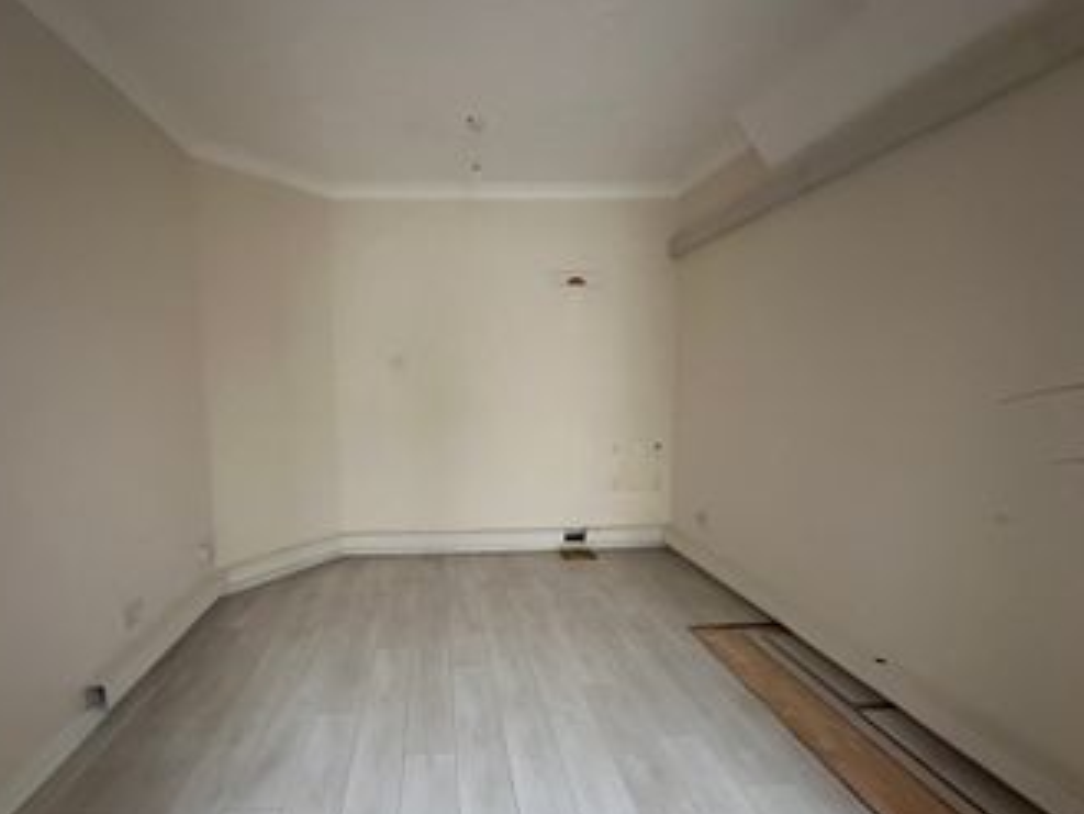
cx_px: 455
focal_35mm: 17
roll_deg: +0.6
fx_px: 533
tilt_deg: -4.5
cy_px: 432
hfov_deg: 90.3
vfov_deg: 74.7
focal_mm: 2.22
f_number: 2.2
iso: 1000
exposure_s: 1/60
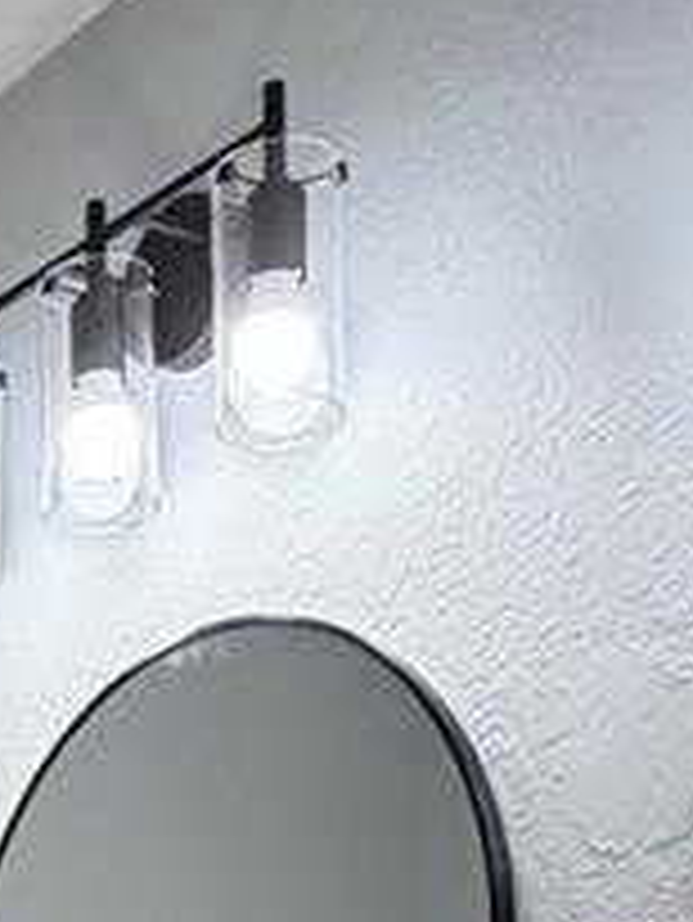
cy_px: 1376
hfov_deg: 16.7
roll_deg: -1.2
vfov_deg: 20.5
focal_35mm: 82
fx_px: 2187
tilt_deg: +0.6
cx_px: -279
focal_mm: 2.22
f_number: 2.2
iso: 100
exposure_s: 1/120
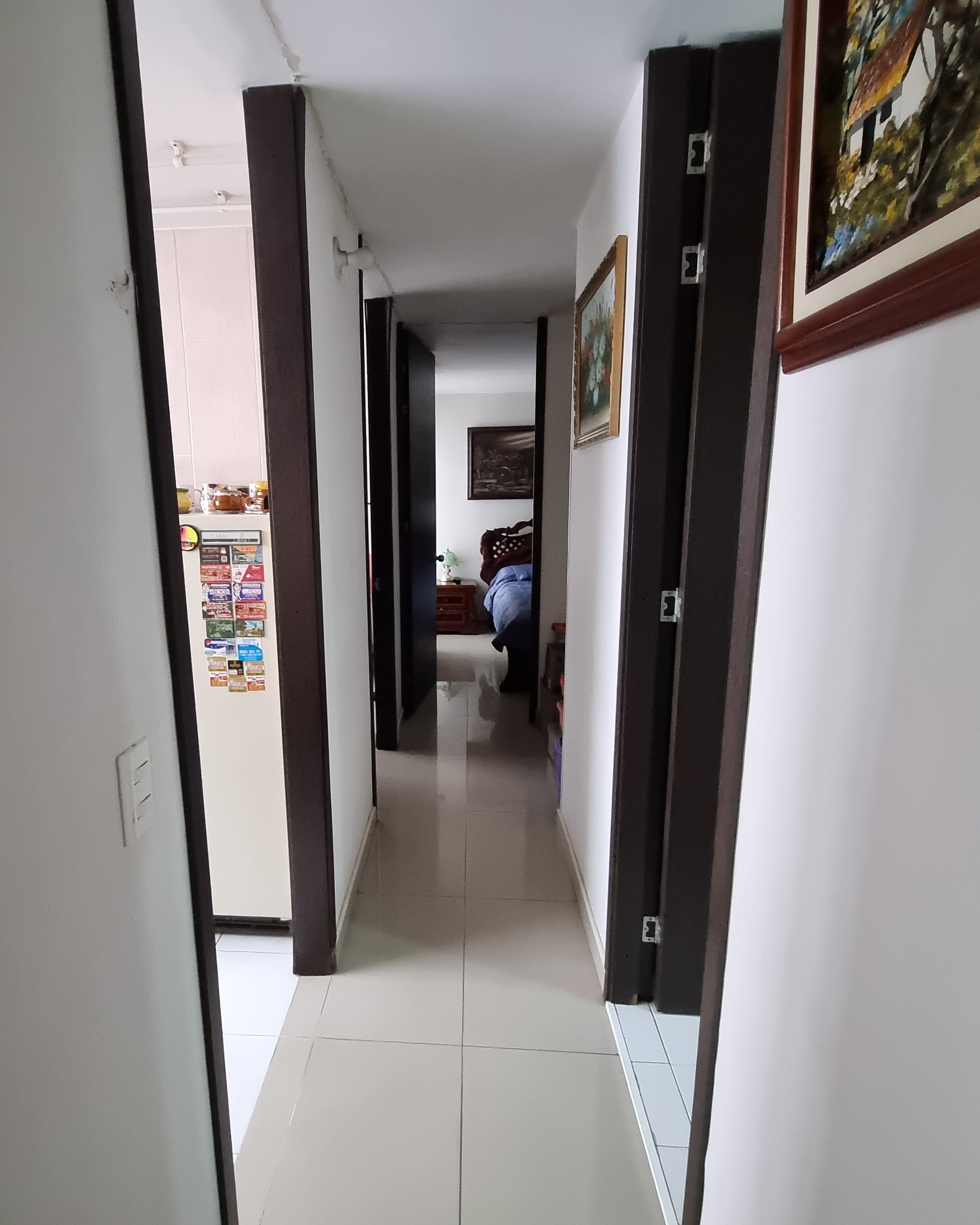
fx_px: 616
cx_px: 423
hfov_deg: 76.6
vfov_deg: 89.6
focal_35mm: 17
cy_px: 614
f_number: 2.2
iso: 400
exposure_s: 1/40
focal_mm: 1.74
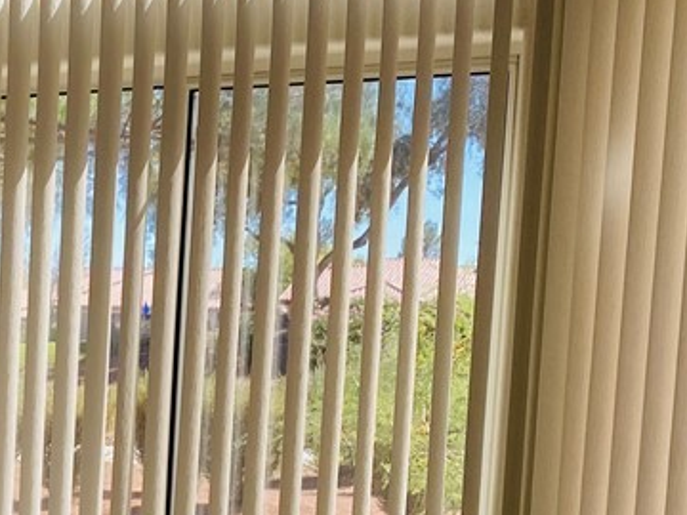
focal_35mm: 74
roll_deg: -1.5
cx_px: -124
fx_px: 1469
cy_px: 435
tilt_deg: -6.2
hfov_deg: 24.1
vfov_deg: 19.6
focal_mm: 4.25
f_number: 1.8
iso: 32
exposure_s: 1/778
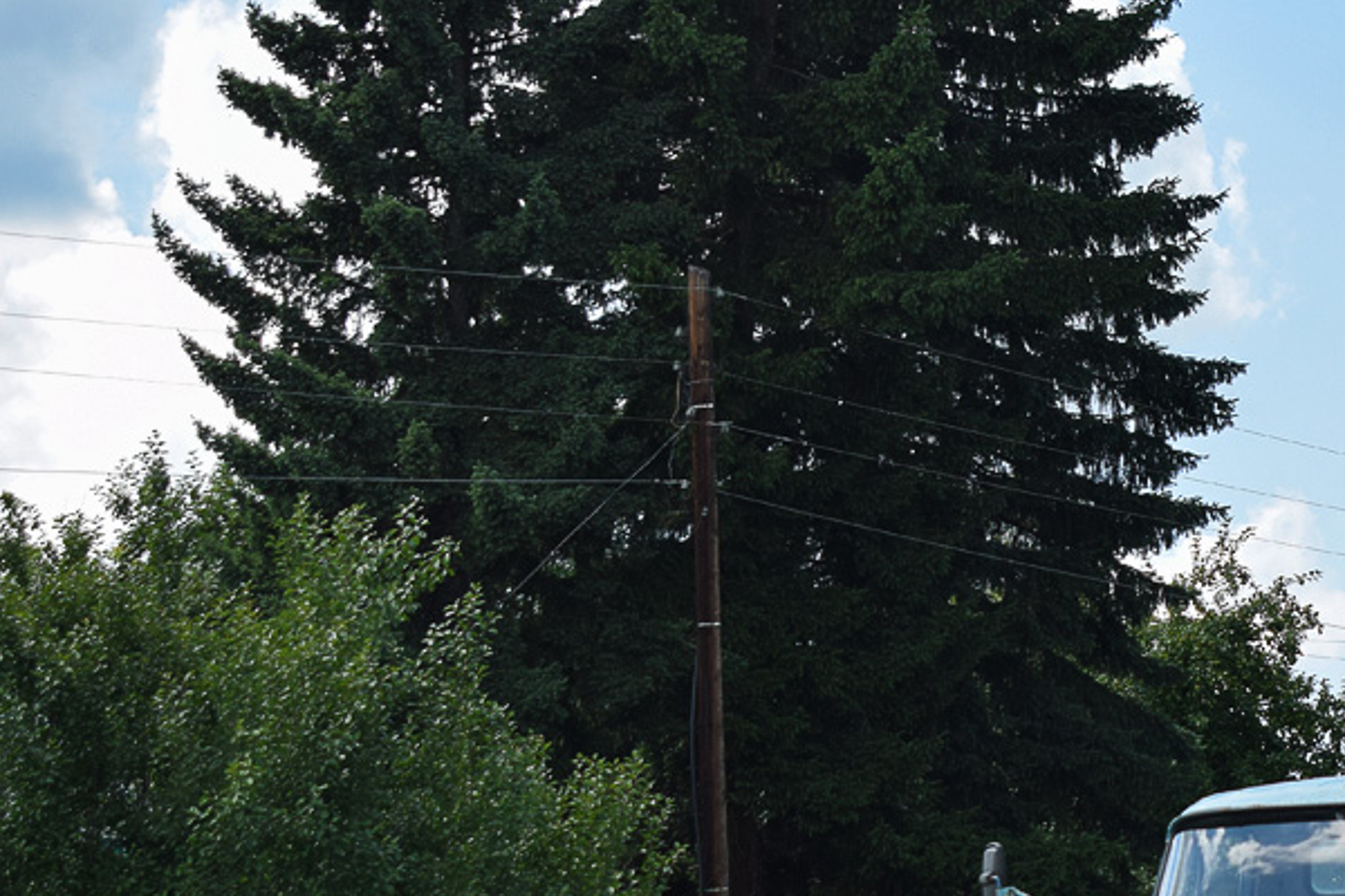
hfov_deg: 16.7
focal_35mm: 120
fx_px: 4483
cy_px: 840
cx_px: 1309
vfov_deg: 11.3
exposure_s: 1/640
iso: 200
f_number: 5.6
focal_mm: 40
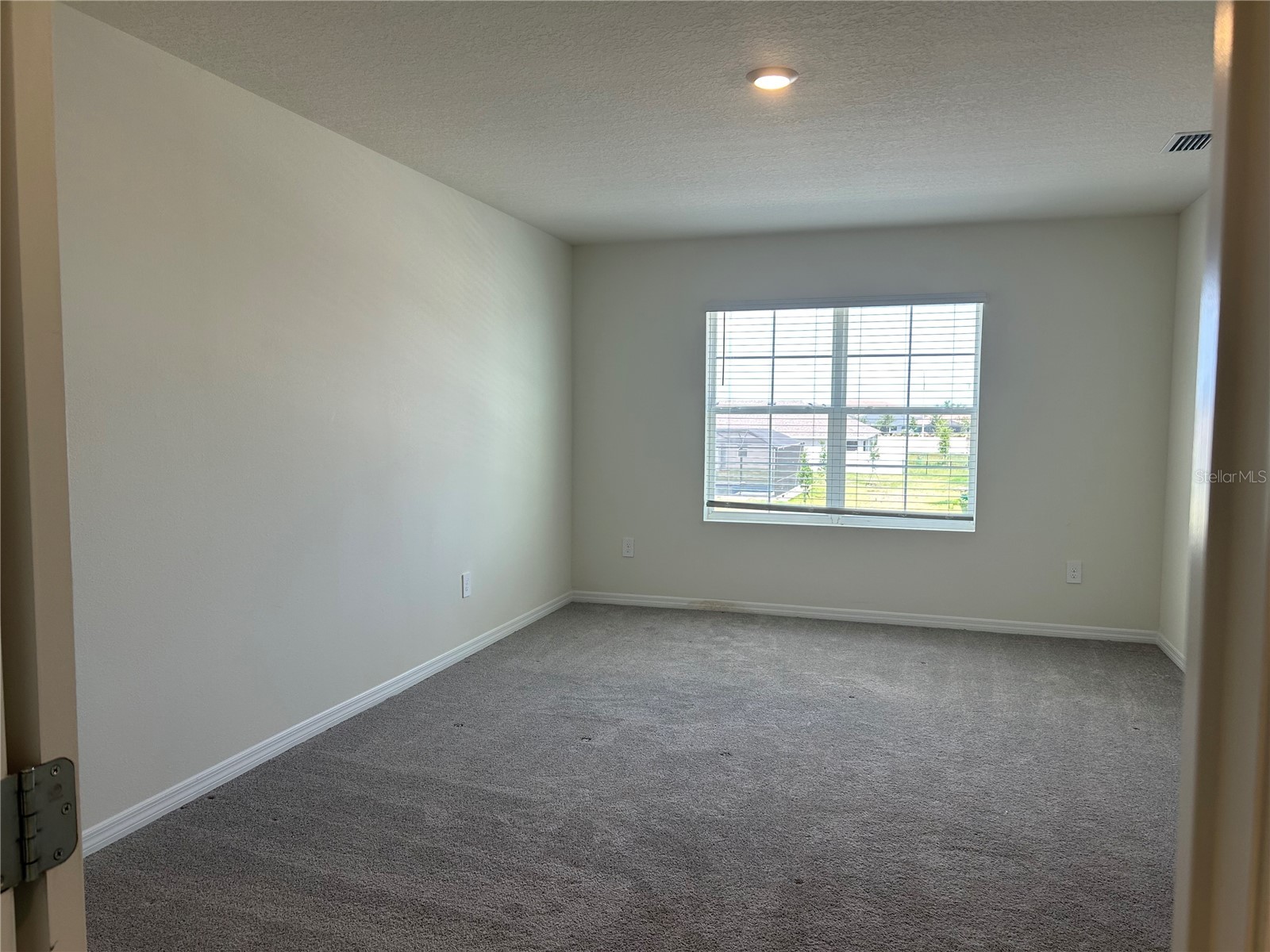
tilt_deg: -3.8
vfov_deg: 53.1
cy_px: 476
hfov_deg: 67.3
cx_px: 635
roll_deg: -0.3
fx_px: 954
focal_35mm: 26
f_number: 1.5
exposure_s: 1/174
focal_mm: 5.7
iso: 50
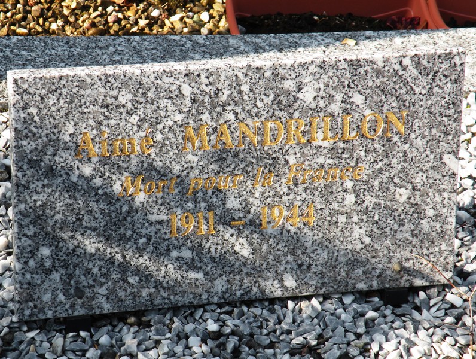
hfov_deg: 15.3
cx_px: 238
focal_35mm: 129
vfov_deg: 11.5
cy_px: 180
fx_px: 1777
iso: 64
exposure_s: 1/185
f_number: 5
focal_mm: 22.9
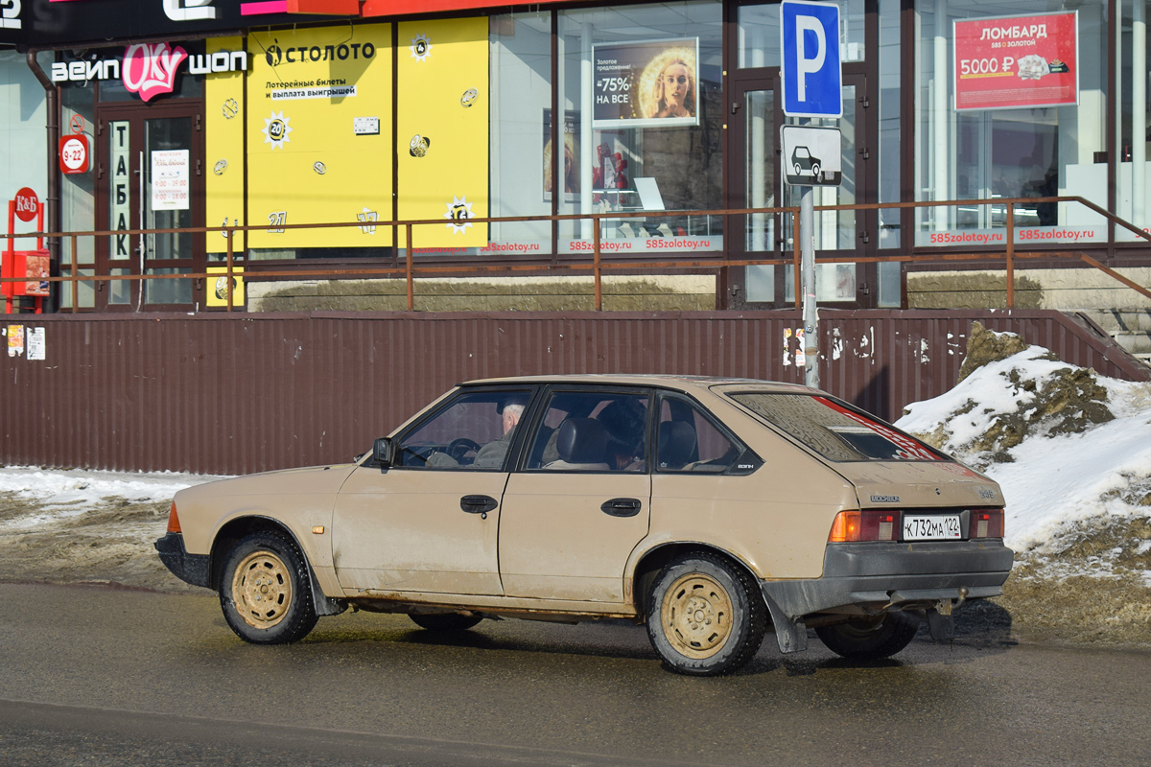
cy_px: 384
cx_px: 576
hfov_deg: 24.6
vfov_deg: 16.6
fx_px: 2638
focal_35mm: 82
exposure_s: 1/800
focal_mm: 55
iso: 100
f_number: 6.3
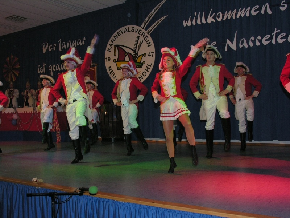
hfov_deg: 46.8
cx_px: 145
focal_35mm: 40
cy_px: 109
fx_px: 335
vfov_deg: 36.0
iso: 200
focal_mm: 10.2
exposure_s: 1/60.1
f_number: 4.1
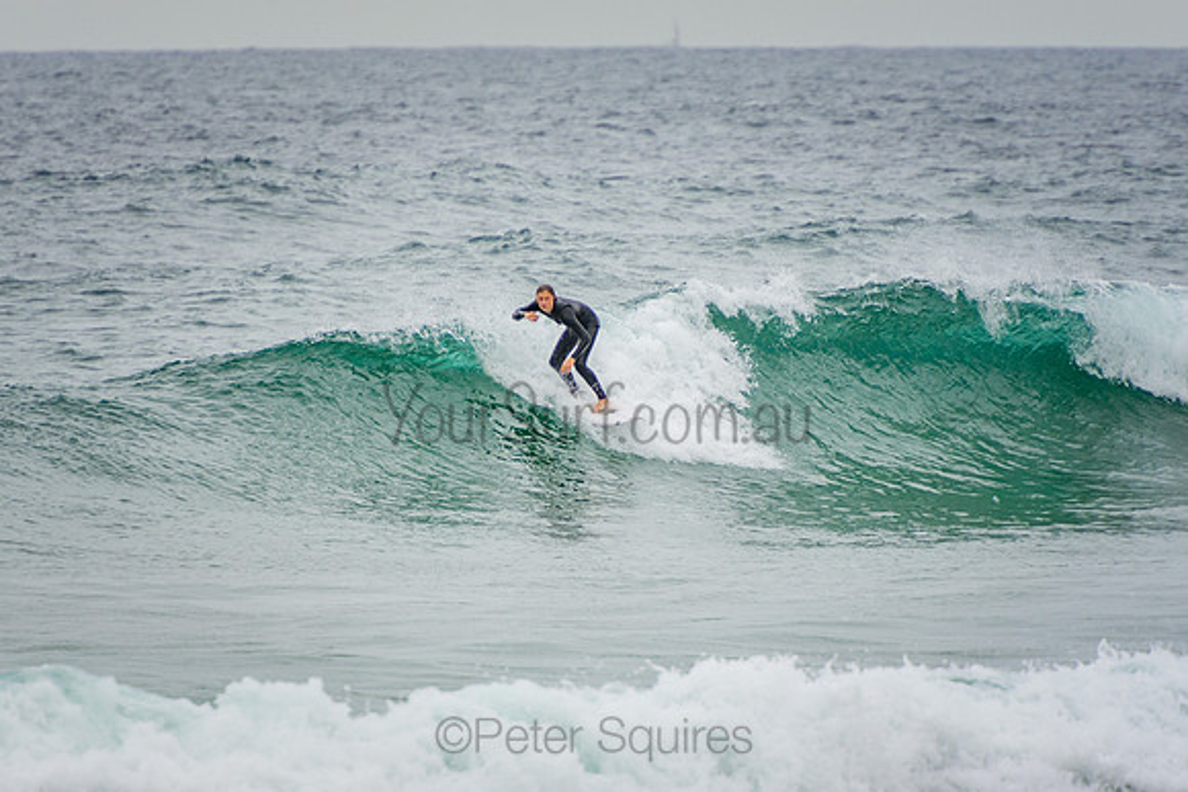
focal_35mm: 601
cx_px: 594
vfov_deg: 2.3
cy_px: 396
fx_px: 19825
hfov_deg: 3.4
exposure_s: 1/1600
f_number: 5.6
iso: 320
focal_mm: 390
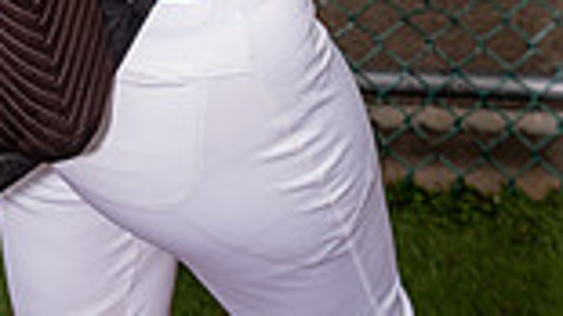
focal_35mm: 158
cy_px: -436
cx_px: 25
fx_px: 2357
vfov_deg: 7.2
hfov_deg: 13.5
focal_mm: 52
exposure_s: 1/250
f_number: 8
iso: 100
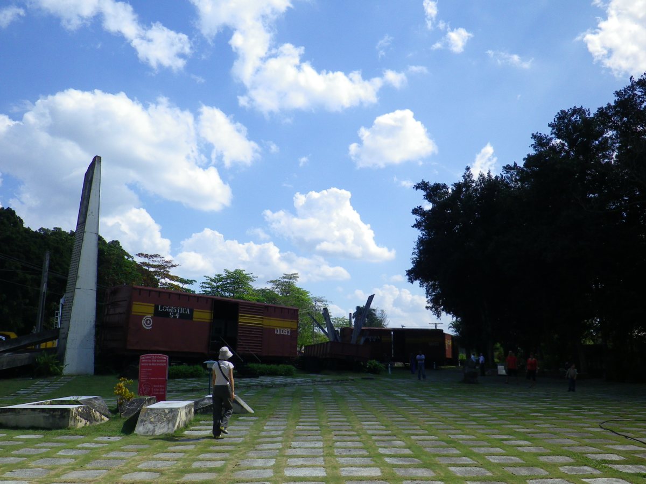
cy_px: 242
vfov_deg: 49.7
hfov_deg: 63.4
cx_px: 323
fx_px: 523
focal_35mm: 28
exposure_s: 1/200
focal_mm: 5
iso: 100
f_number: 8.3
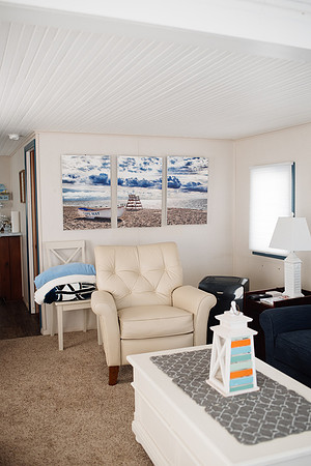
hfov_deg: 37.9
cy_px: 233
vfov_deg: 54.4
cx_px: 156
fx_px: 454
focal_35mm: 35
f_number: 2.8
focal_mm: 35
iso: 1000
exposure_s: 1/500
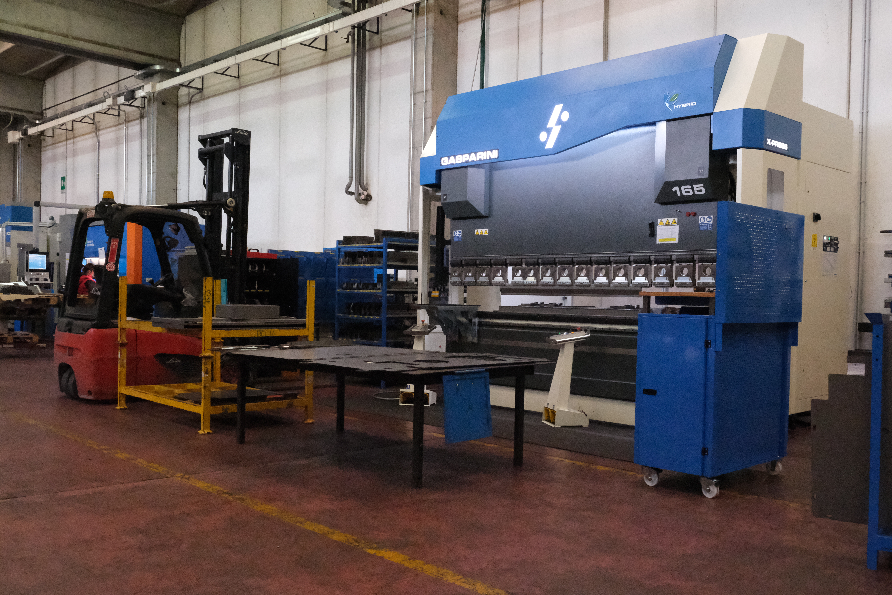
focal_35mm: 33
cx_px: 446
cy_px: 298
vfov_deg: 40.0
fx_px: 818
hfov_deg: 57.2
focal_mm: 22.3
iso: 25600
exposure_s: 1/180
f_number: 11
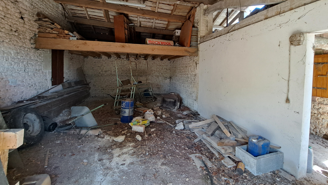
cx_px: 173
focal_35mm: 15
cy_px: 76
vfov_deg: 69.9
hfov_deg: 102.9
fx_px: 130
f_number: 2.2
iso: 125
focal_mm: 1.74
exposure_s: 1/50
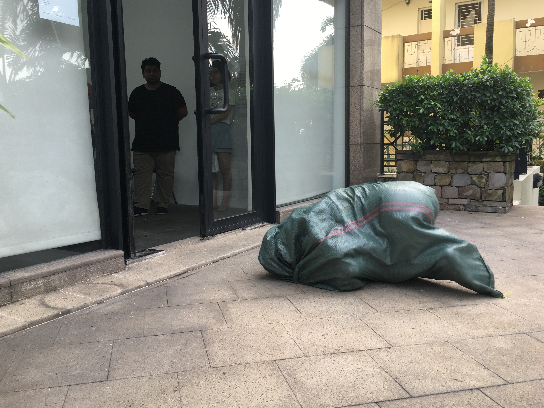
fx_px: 487
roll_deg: +1.3
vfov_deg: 45.4
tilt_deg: -6.5
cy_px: 194
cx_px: 265
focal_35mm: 31
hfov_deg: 58.3
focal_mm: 4.15
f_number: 2.2
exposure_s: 1/50
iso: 32
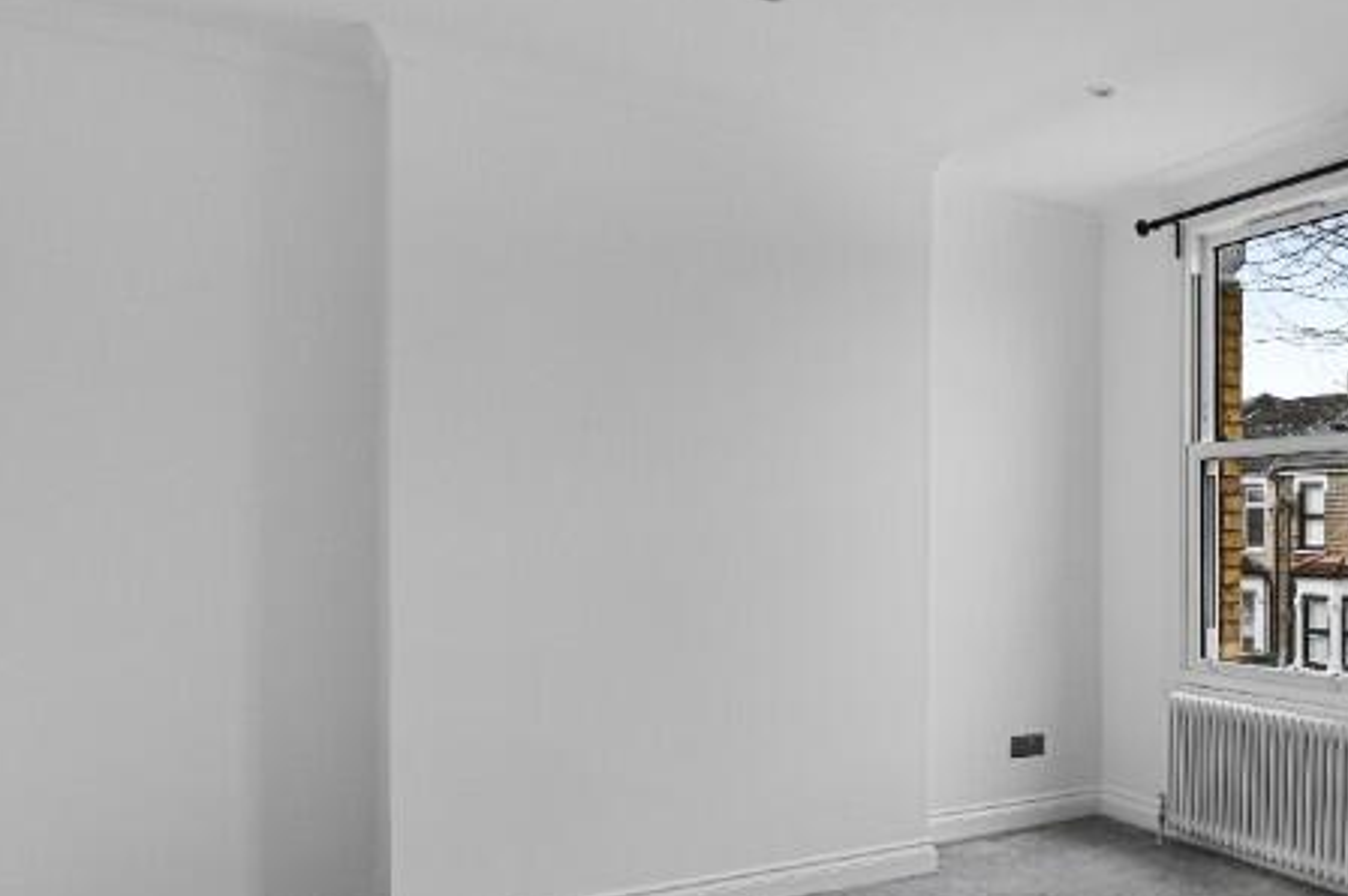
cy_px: 546
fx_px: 1197
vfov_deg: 40.8
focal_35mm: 32
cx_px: 1276
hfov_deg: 50.3
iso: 400
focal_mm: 14
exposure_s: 1/5
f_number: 8
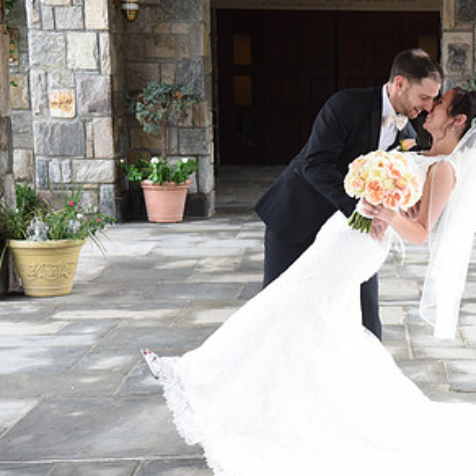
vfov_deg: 22.8
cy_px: 239
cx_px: 417
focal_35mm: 76
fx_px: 1182
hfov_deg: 22.3
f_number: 4.5
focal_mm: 45
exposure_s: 1/200
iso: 1000
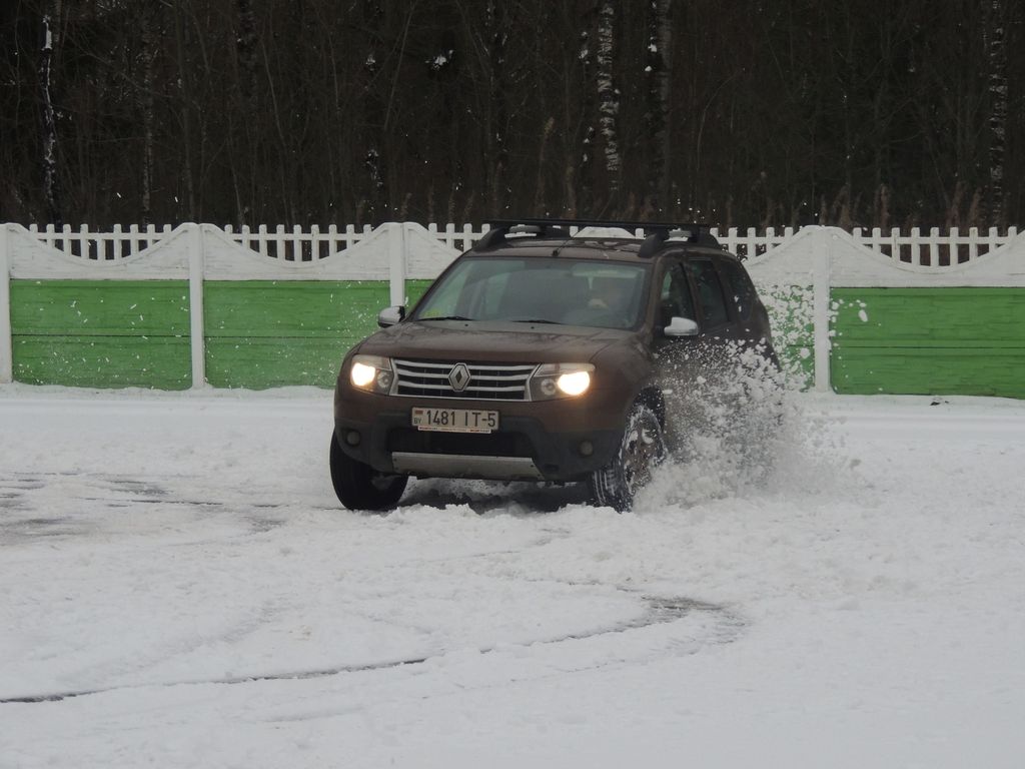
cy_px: 384
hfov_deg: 10.7
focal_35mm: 185
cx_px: 512
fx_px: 5478
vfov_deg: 8.0
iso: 400
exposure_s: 1/400
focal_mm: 33
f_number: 4.6
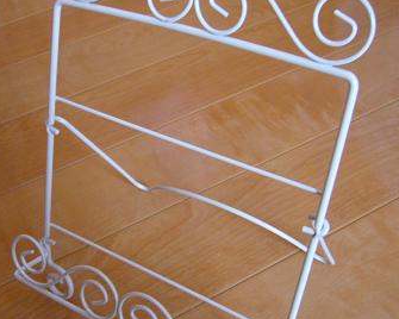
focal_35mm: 49
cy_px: 174
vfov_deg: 30.8
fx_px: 579
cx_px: 180
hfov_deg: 38.0
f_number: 2.8
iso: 200
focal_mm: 5.8
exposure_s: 1/13
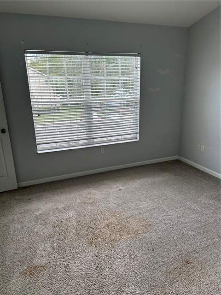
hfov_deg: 56.8
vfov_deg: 71.6
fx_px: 204
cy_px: 148
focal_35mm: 24
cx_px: 110
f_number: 1.78
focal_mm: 6.86
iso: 80
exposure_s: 1/484
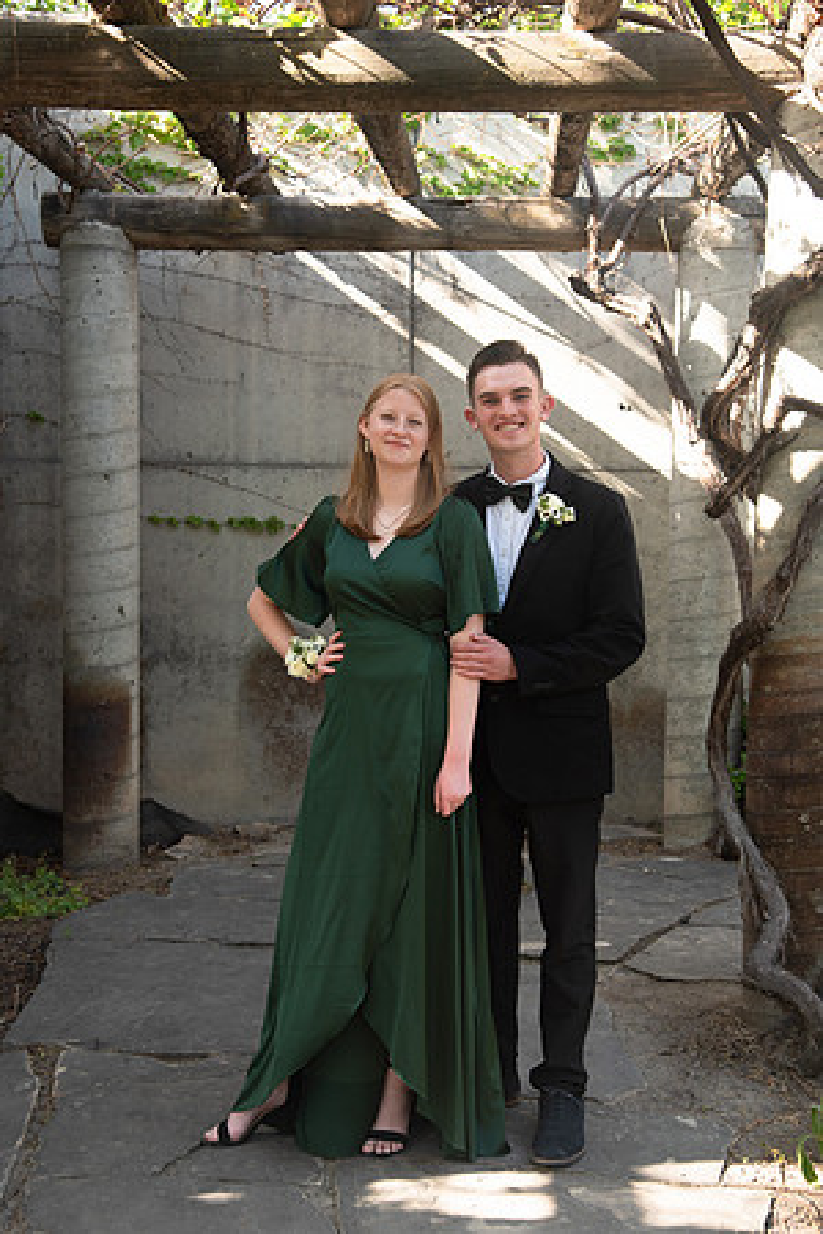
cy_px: 617
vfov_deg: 38.2
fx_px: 1783
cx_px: 412
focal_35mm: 52
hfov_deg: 26.0
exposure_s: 1/200
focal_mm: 52
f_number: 5
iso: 200
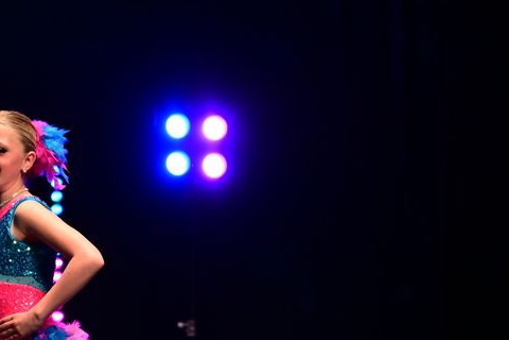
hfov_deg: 9.1
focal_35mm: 224
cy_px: 309
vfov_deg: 6.1
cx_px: -3
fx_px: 3167
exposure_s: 1/1000
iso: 1600
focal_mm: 70
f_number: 2.8
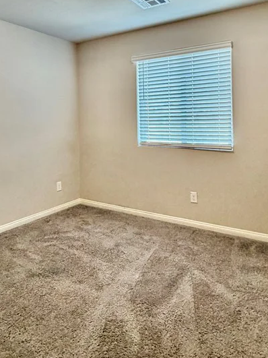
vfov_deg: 63.8
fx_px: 279
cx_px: 129
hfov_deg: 51.3
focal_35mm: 27
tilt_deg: +1.4
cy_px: 122
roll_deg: +0.8
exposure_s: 1/60
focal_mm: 2.22
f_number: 2.2
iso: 250
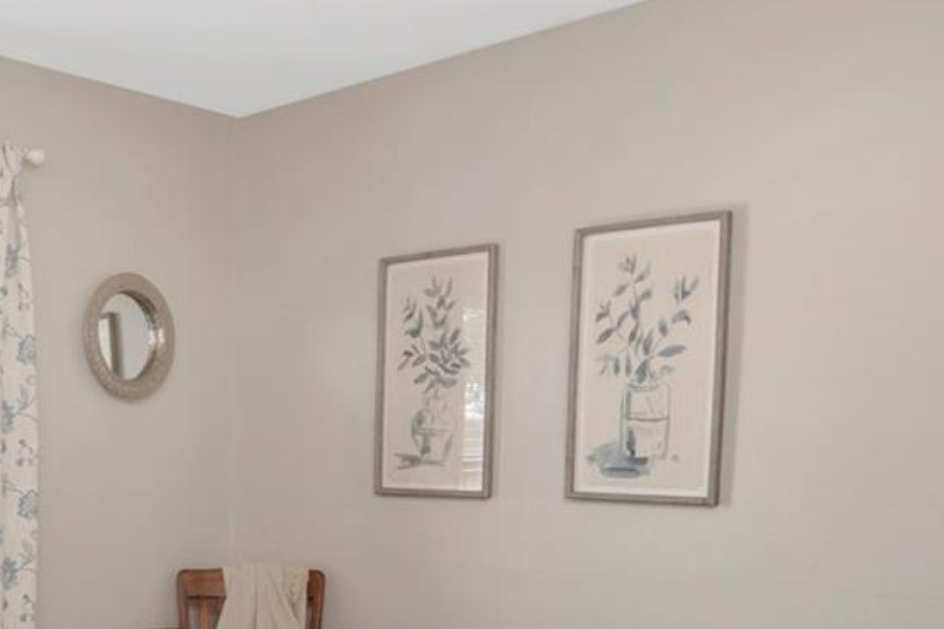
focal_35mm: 46
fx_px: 1206
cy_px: 493
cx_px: -22
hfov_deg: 37.7
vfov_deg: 28.7
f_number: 6.7
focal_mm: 16
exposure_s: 1/60
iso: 160
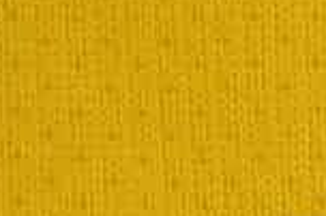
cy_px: 483
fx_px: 5306
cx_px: 834
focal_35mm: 587
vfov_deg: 2.3
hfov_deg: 3.5
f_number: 5.6
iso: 200
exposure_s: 1/100
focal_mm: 55
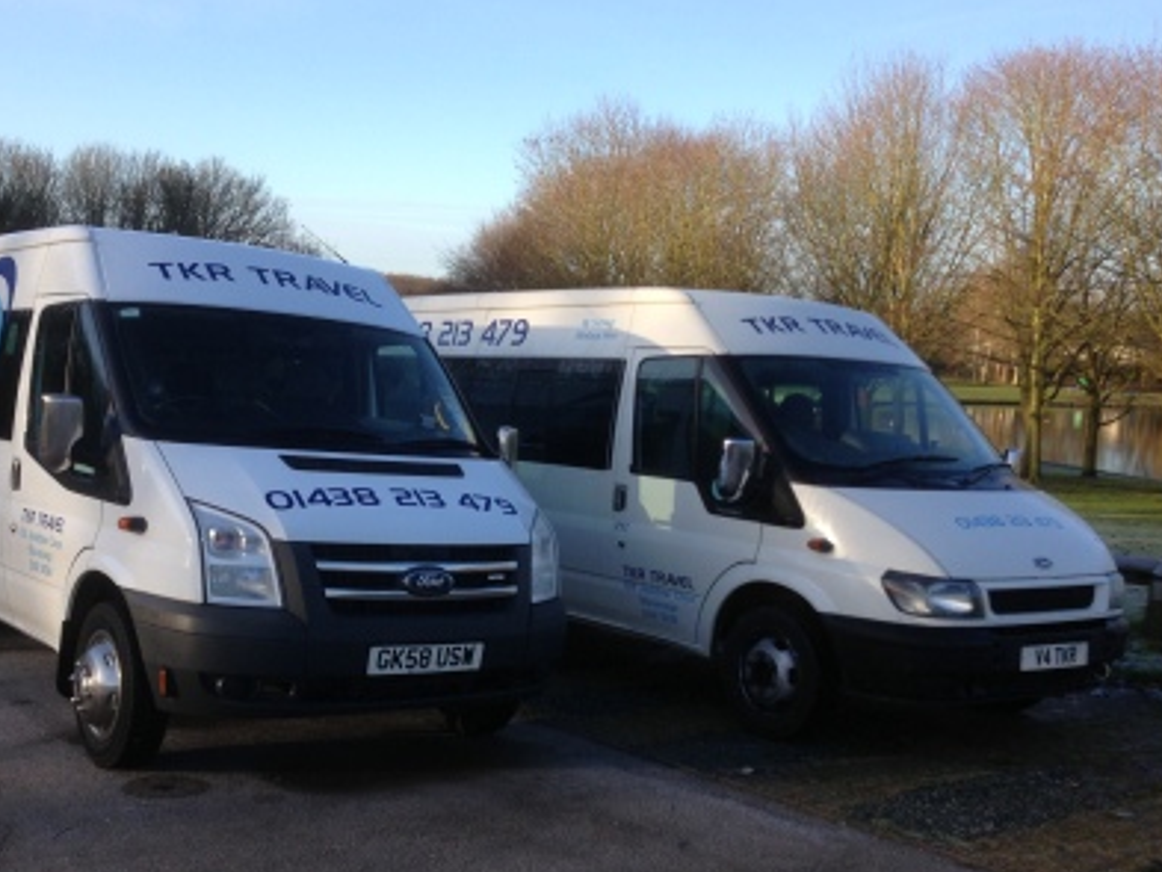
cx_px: 491
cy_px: 508
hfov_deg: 43.7
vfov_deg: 33.5
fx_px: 1444
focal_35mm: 43
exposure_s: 1/467
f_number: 2.4
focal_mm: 4.13
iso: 50
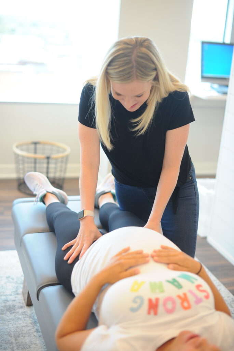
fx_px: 488
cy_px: 176
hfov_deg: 26.9
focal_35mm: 50
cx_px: 117
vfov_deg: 39.6
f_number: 2
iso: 640
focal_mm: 50
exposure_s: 1/250
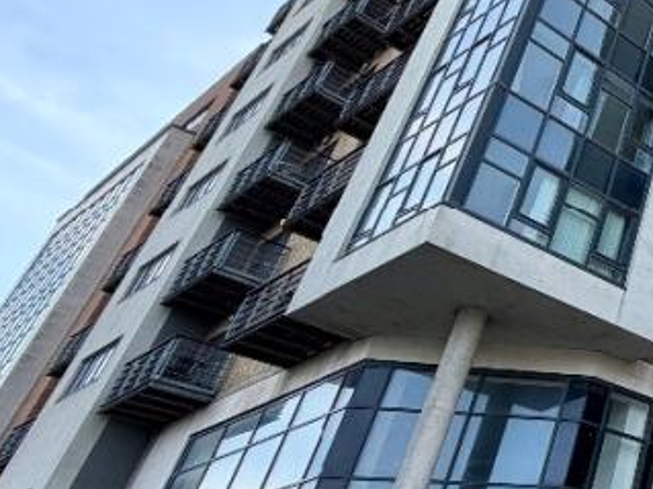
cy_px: 243
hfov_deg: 27.6
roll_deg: +0.6
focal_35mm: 45
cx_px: 995
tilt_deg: +32.3
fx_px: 849
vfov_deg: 32.2
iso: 50
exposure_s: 1/502
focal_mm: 2.22
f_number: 2.2
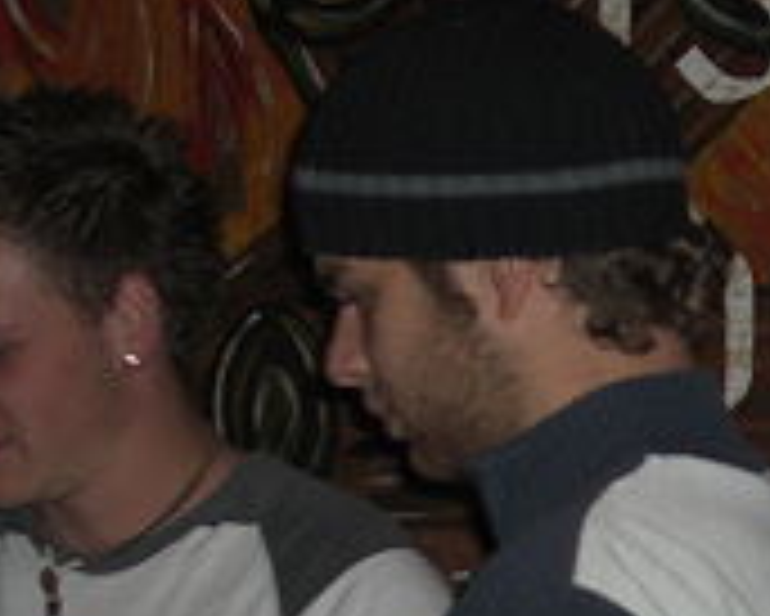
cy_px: 708
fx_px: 4674
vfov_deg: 7.5
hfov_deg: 9.2
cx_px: 1078
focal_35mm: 205
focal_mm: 14.2
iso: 200
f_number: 4
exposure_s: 1/60
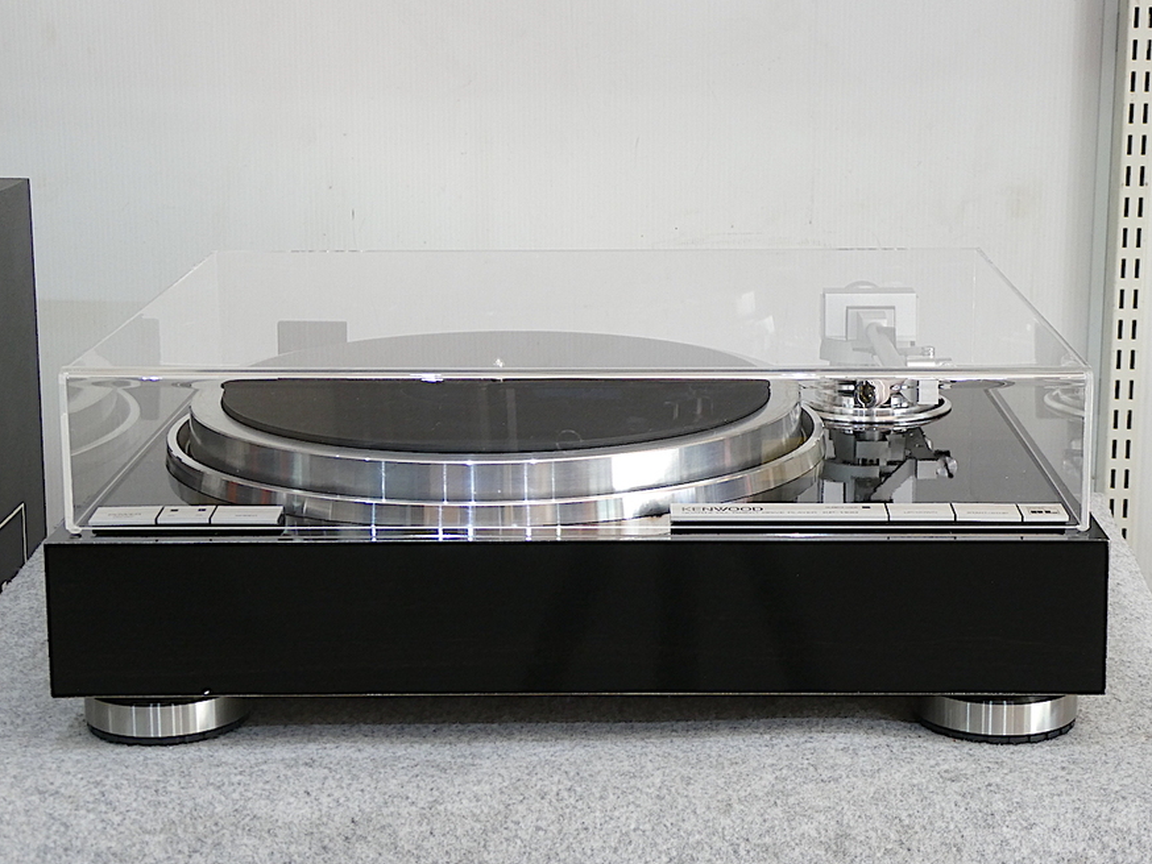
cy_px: 416
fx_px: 2230
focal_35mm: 67
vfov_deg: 21.9
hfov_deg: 29.0
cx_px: 587
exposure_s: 1/25
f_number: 4.3
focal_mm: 10.9
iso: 200
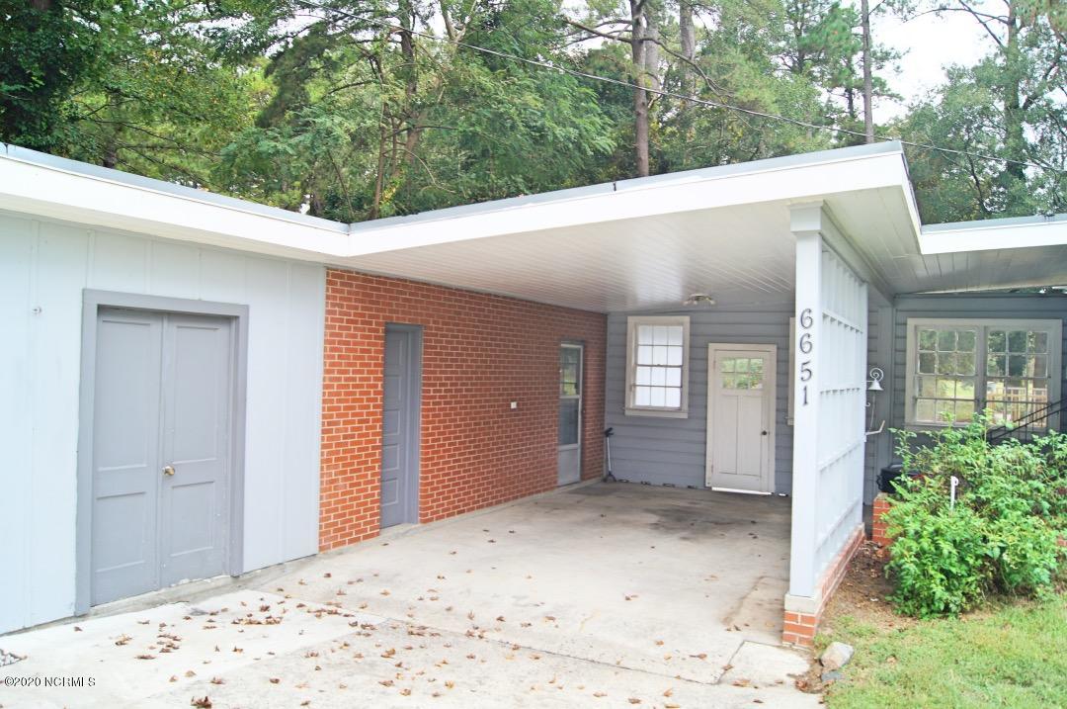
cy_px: 354
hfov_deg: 67.5
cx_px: 534
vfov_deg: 47.8
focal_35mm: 27
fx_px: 799
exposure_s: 1/80
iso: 100
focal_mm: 18
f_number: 6.3
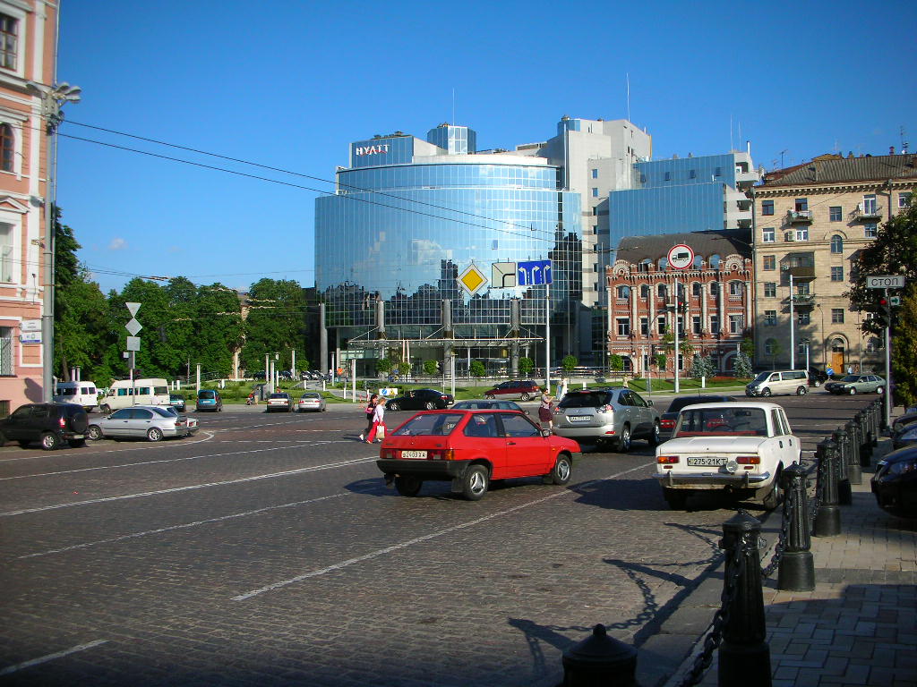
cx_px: 458
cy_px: 344
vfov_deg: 40.7
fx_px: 927
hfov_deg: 52.6
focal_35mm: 35
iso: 50
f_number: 8.5
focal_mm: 5.8
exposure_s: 1/174
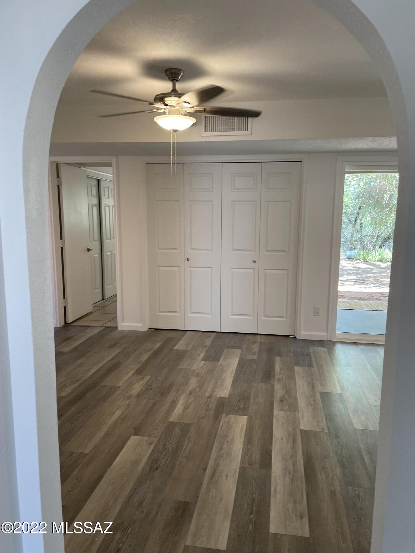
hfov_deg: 53.1
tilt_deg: -5.8
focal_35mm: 26
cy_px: 276
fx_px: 416
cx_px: 208
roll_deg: +0.0
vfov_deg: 67.3
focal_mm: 4.2
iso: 125
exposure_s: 1/120
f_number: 1.6
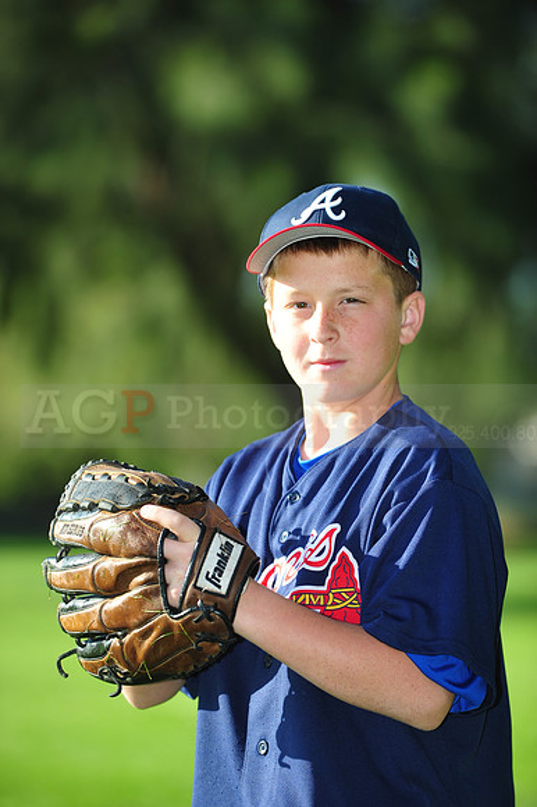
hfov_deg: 6.9
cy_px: 404
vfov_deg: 10.3
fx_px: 4480
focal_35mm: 200
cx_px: 268
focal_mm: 200
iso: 200
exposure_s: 1/640
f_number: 4.5
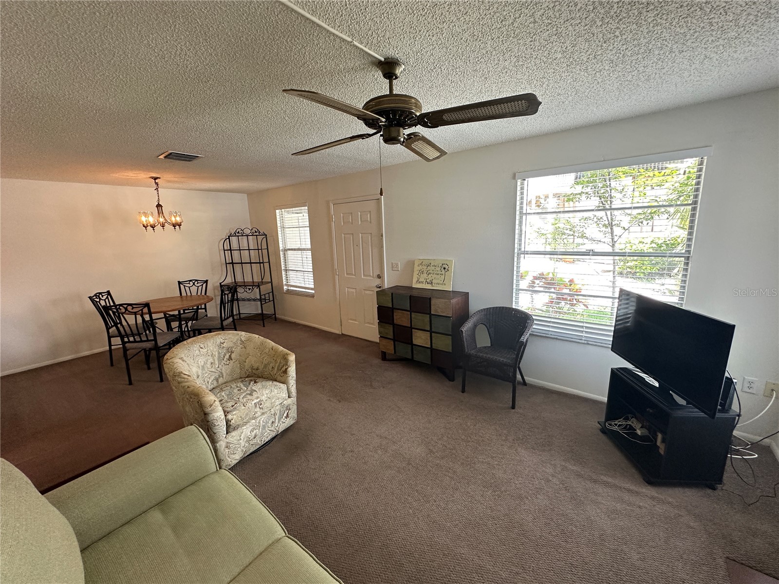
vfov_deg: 85.7
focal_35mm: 14
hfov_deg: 102.1
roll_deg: +1.7
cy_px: 292
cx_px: 390
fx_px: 315
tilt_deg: -11.6
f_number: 2.2
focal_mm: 2.22
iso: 250
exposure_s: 1/120
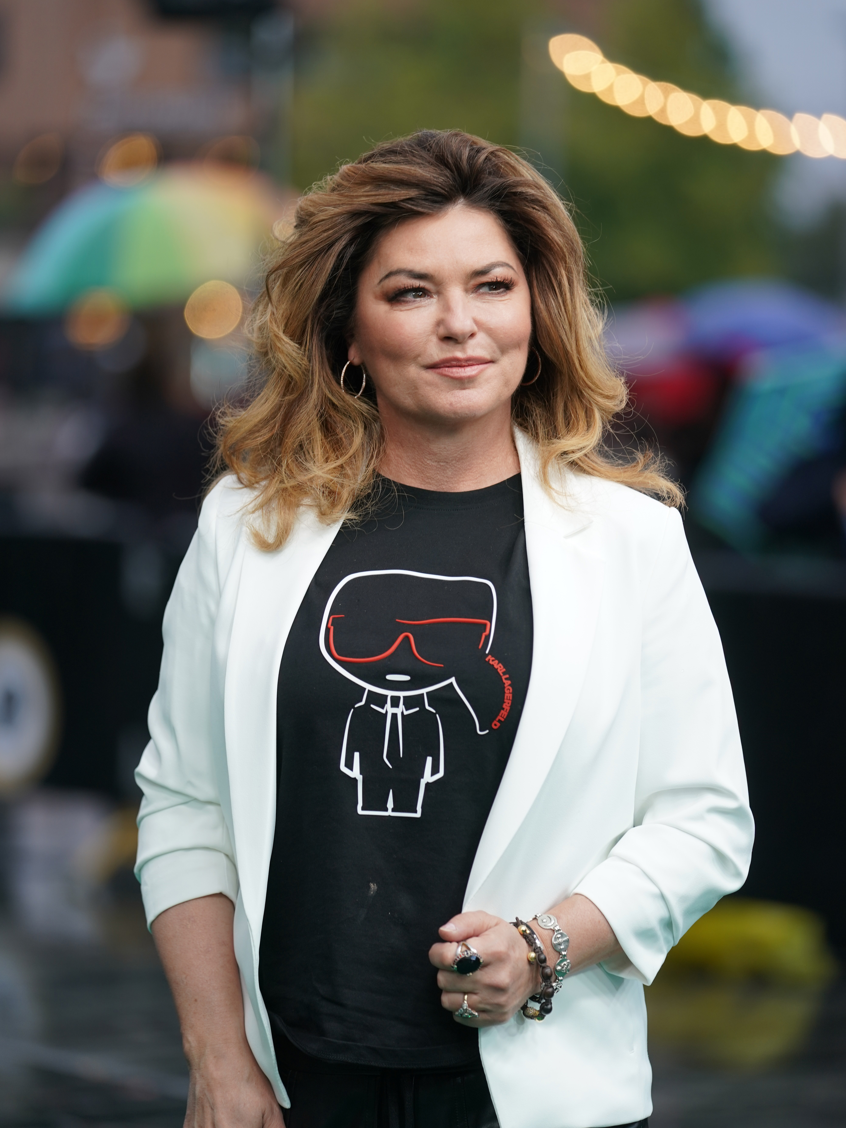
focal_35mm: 160
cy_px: 519
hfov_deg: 9.3
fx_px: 5214
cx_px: 424
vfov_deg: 12.3
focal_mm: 147
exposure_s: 1/320
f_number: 2.8
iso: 250
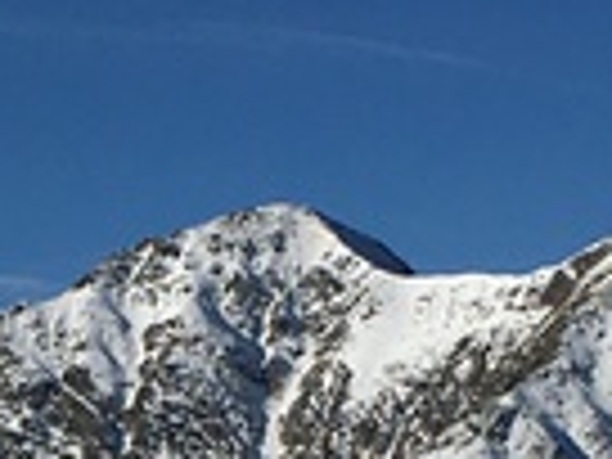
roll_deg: +0.5
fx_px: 3854
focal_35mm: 218
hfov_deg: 9.0
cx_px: 32
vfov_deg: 6.7
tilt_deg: -0.2
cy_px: 824
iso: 25
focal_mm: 4.15
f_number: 2.2
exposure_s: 1/5128
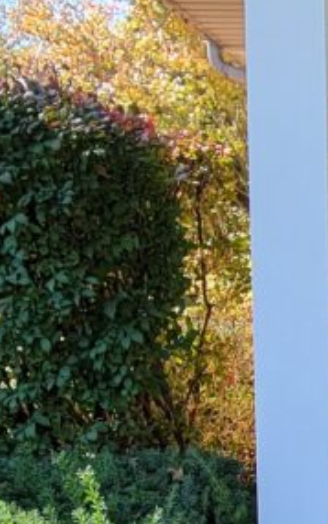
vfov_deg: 27.0
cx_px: 530
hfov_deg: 15.8
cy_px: 458
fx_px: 1057
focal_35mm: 74
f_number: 2.2
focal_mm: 2.2
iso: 50
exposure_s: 1/129
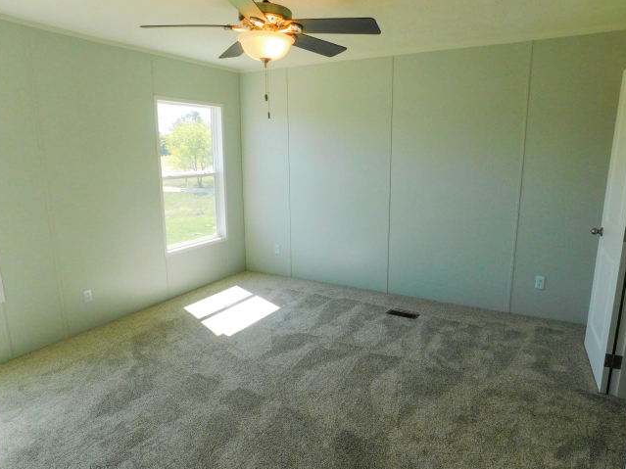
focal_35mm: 24
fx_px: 434
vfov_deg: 56.8
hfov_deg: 71.6
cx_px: 320
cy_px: 243
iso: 125
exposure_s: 1/200
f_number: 3
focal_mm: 4
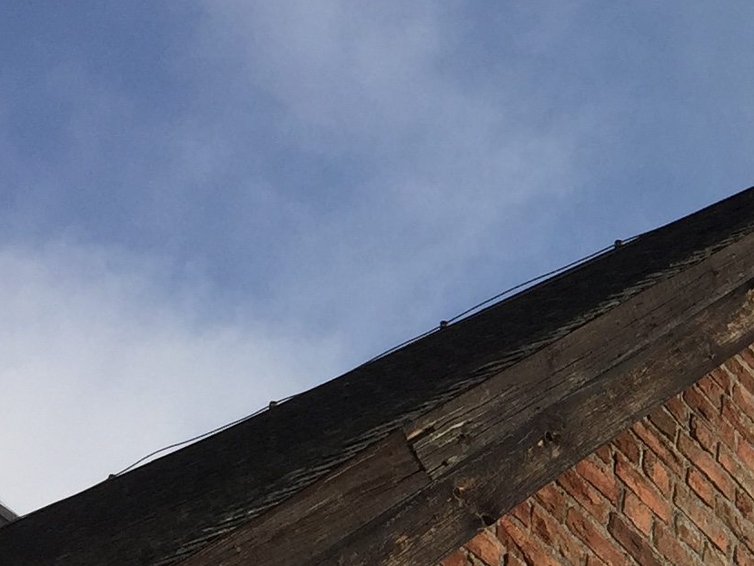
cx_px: 1094
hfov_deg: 16.0
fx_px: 2484
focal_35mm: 114
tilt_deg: +44.9
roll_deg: +4.4
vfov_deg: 13.0
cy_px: 281
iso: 32
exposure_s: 1/3049
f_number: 2.2
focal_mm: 4.15
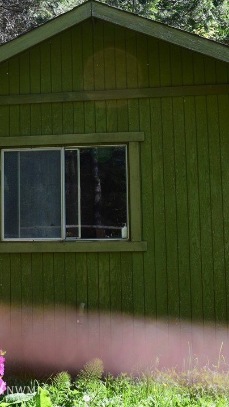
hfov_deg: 20.6
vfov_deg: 36.6
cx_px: 20
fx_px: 615
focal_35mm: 57
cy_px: 204
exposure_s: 1/160
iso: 400
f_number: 9
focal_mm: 24
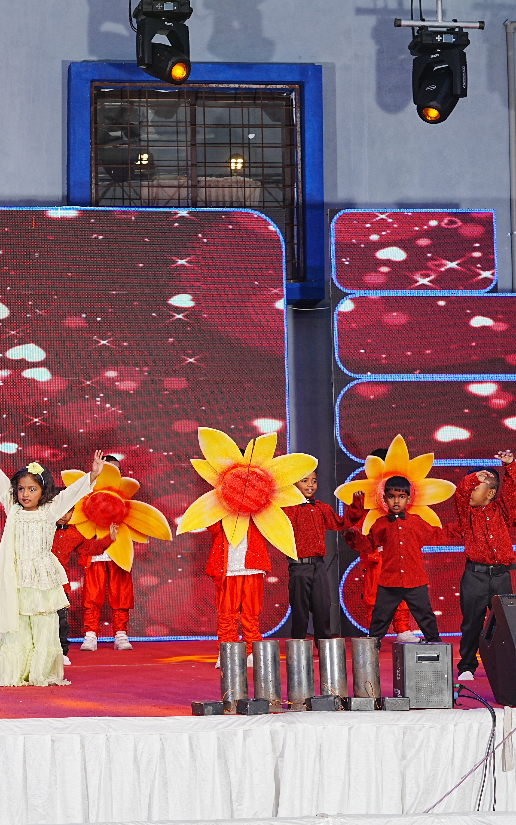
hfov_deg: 16.4
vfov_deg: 26.1
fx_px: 1778
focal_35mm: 79
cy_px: 410
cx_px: 83
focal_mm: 51
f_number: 5
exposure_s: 1/125
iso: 160
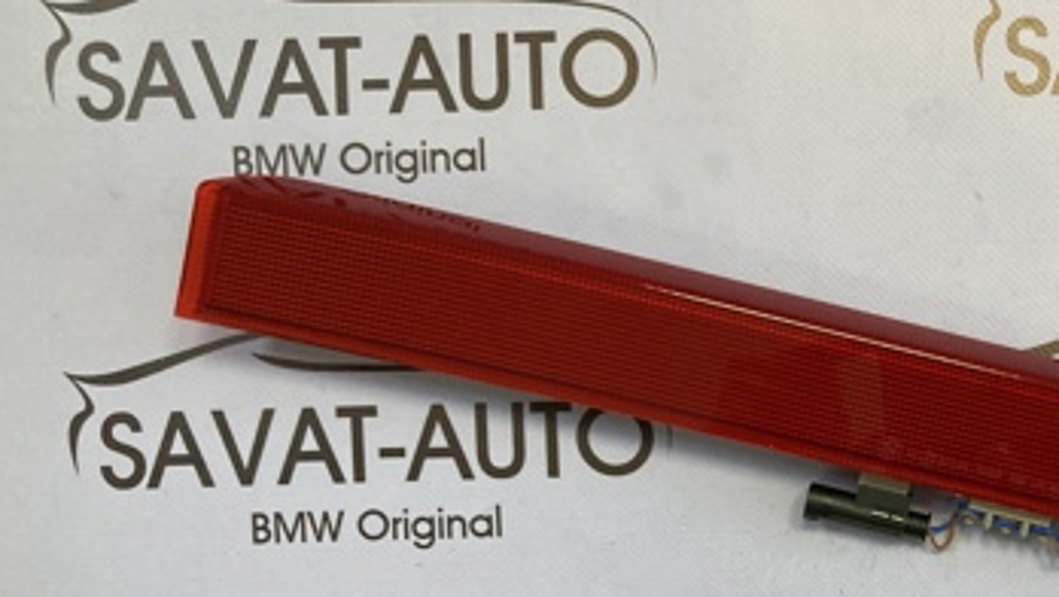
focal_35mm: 56
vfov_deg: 20.8
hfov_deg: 35.5
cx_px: 907
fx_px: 1573
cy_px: 580
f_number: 1.8
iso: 80
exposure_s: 1/85
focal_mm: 3.99
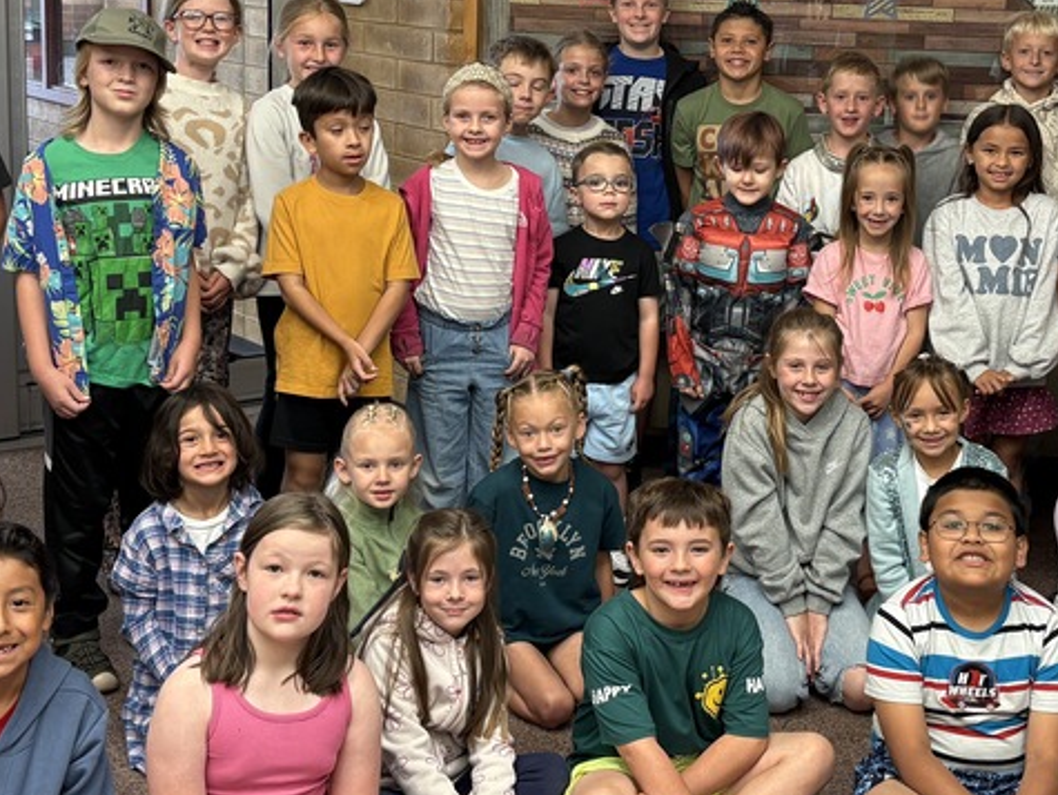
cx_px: 619
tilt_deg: -13.4
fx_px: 1713
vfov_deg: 26.0
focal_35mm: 56
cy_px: 294
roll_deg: -1.9
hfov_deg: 34.2
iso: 80
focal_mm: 5.96
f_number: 1.6
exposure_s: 1/60
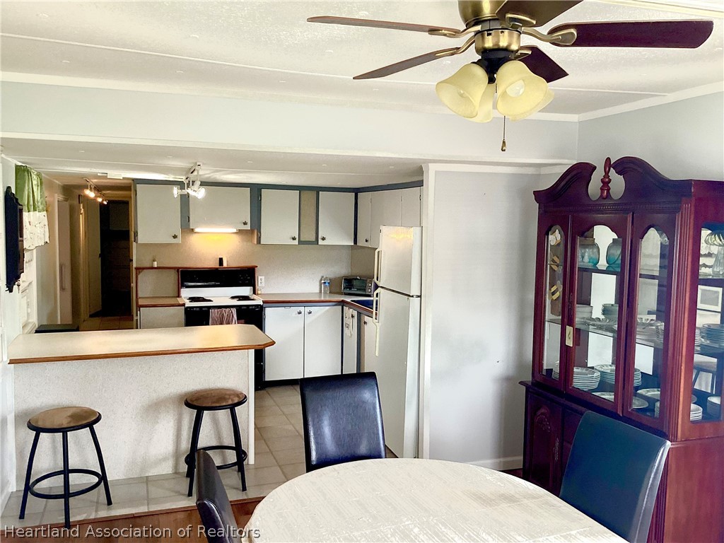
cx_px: 362
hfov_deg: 58.4
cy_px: 272
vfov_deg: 45.4
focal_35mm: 31
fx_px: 648
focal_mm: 3.3
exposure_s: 1/60
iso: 80
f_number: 2.4
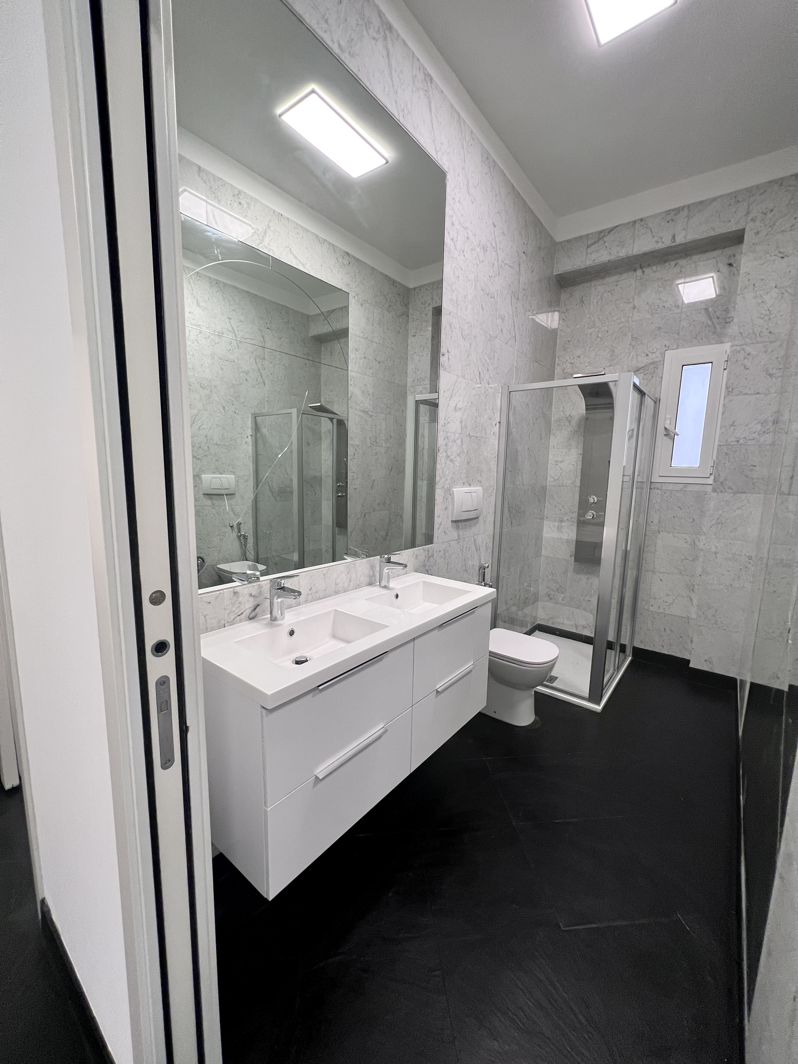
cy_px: 532
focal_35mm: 13
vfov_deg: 106.2
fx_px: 400
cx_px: 399
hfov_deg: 89.9
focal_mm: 1.57
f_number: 1.8
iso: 200
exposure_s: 1/100
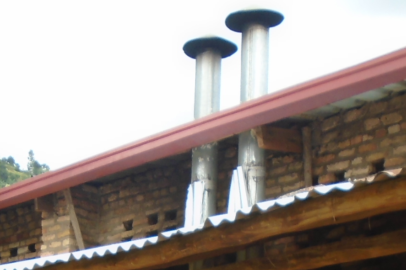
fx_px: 891
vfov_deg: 15.6
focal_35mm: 79
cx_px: 176
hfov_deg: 25.7
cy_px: 431
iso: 100
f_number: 3.2
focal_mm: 4.6
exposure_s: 1/200
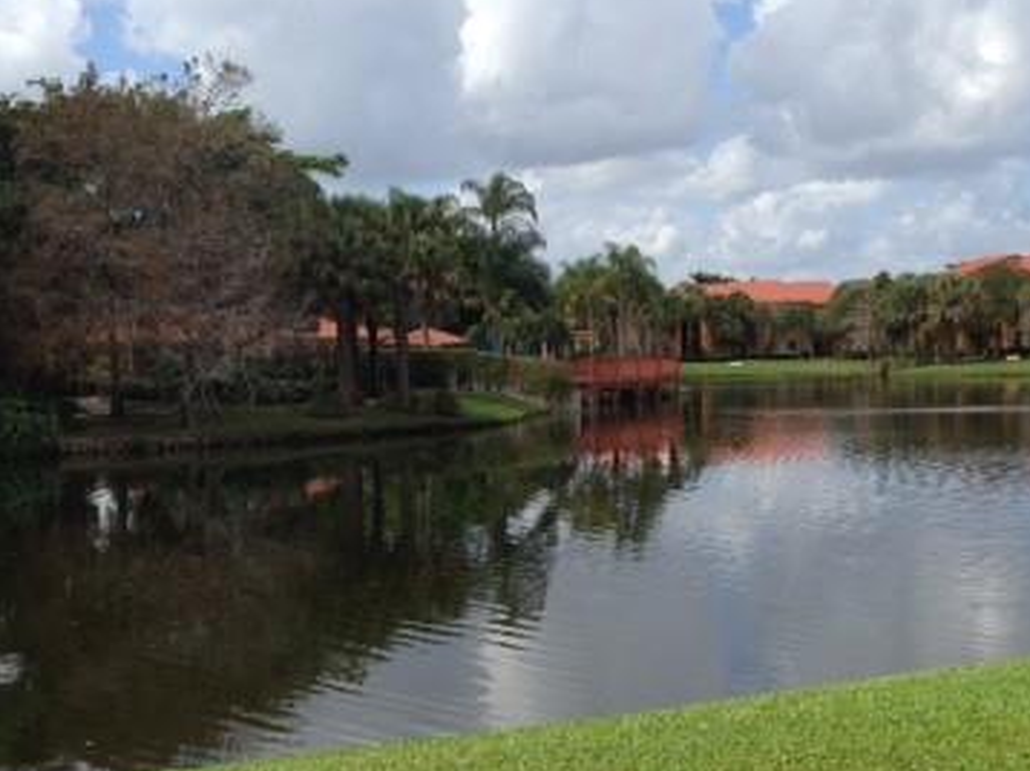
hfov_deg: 32.7
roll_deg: +2.7
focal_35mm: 59
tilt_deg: -7.3
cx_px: 501
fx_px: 1754
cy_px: 529
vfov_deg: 24.6
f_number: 2.4
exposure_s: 1/1595
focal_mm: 4.12
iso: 50
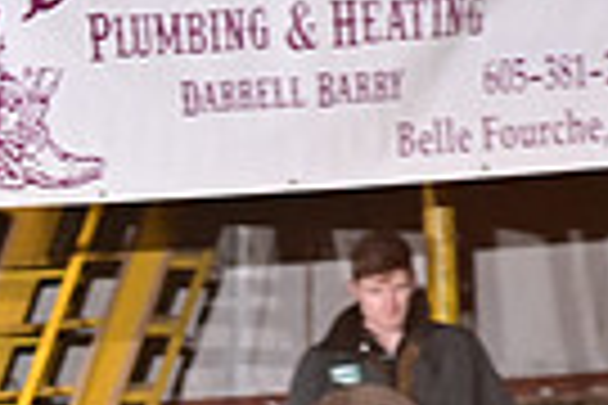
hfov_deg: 2.6
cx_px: -437
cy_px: 848
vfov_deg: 1.7
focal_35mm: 794
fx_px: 13409
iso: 1600
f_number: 3.2
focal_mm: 185
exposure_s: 1/250
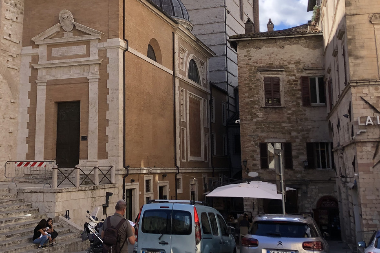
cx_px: 132
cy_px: 79
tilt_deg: +10.4
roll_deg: +1.0
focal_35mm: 50
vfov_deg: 26.8
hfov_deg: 39.2
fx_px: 528
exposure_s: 1/838
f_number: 1.8
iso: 20
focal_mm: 4
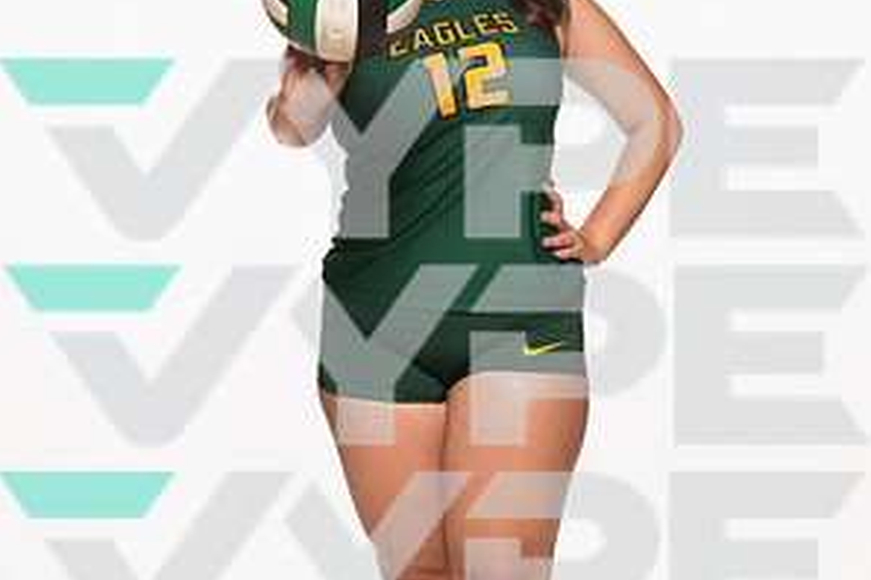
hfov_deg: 20.4
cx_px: 437
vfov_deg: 13.7
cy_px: 357
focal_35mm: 100
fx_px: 2419
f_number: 7.1
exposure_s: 1/320
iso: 800
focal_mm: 66
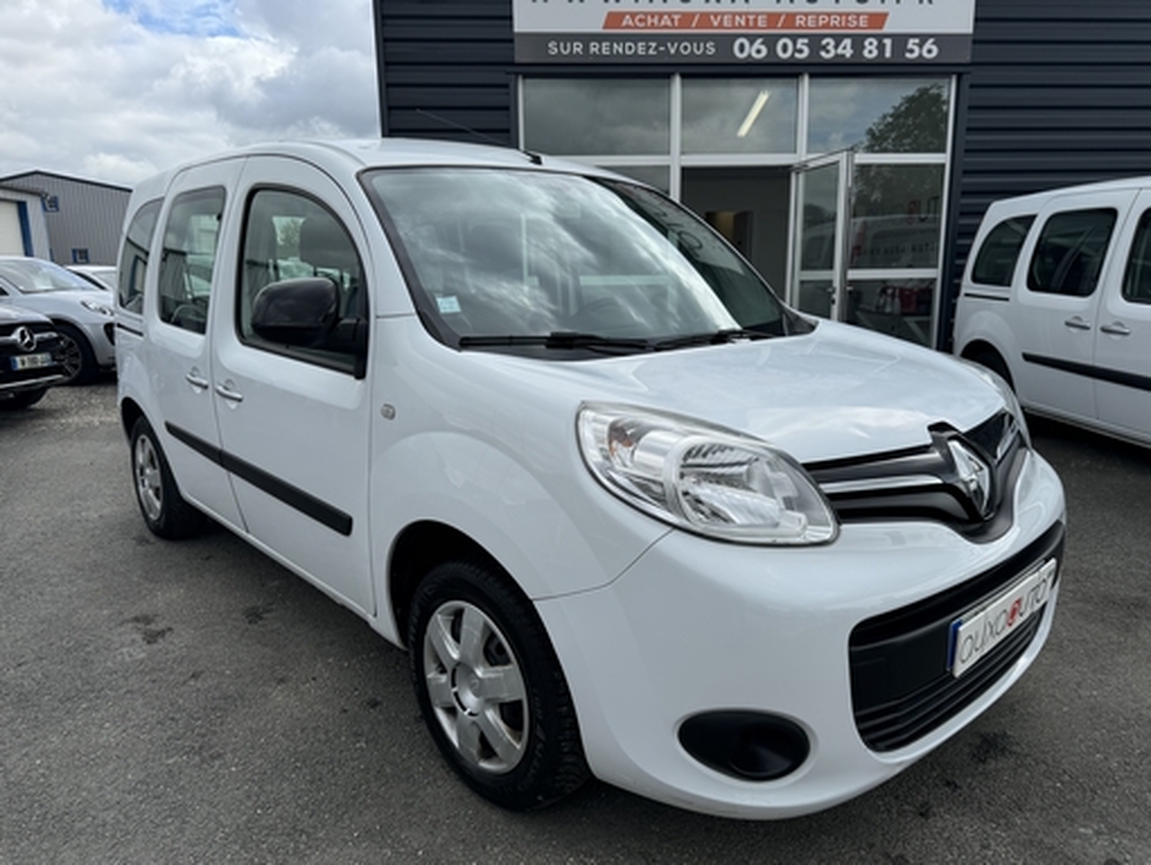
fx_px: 798
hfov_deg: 71.6
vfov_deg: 56.9
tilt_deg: -11.2
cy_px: 432
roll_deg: +1.6
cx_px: 576
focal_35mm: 24
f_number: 1.78
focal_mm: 6.76
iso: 80
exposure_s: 1/3802
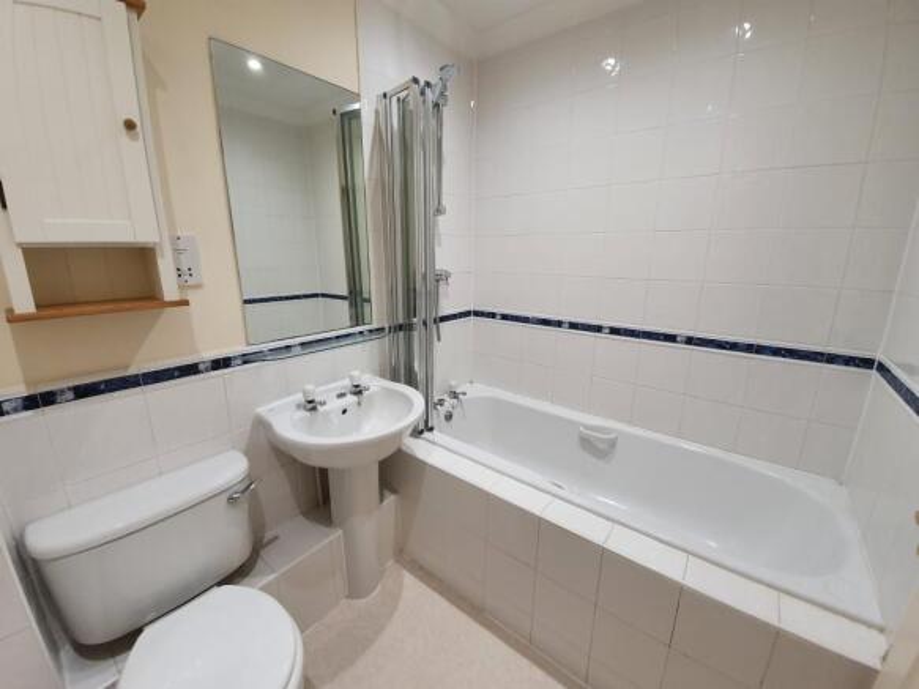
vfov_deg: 89.9
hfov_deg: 106.2
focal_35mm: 13
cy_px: 344
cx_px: 460
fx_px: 345
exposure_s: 1/50
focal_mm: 1.8
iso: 125
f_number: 2.2
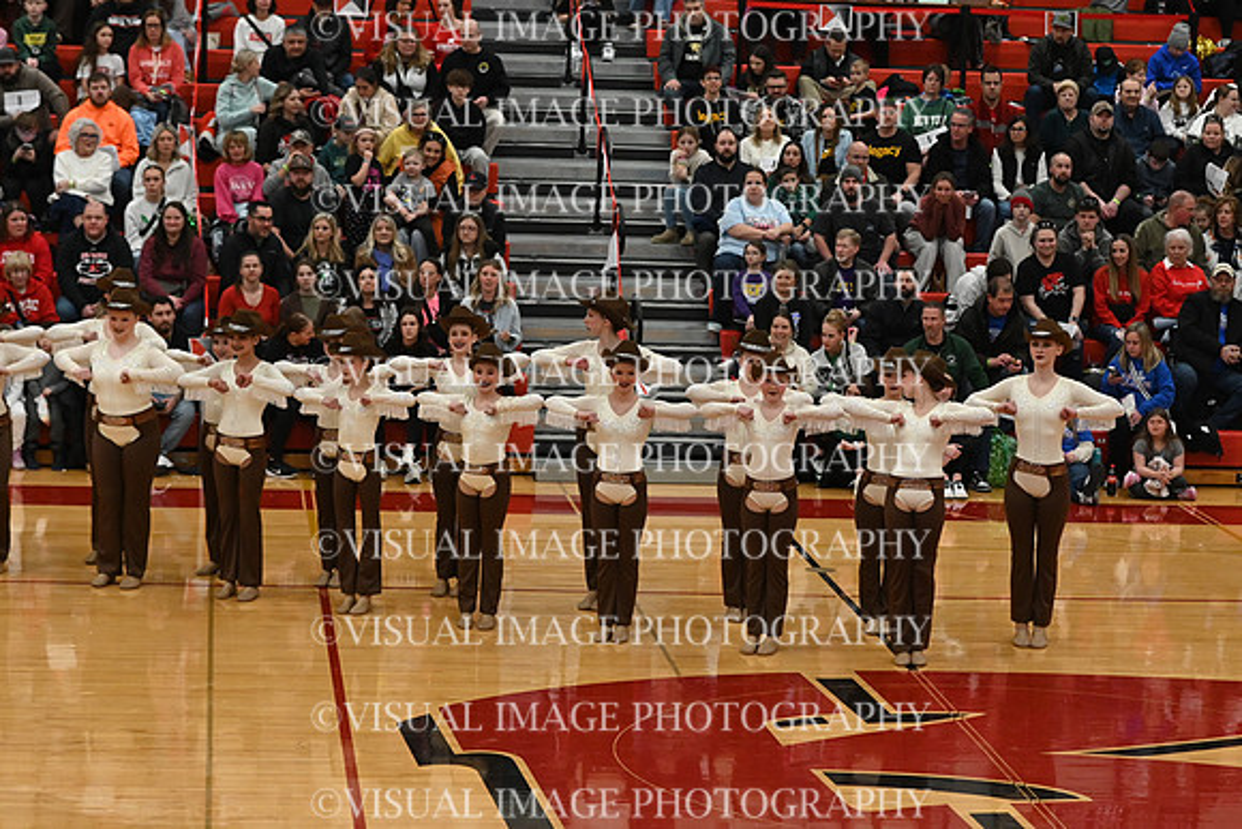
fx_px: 3623
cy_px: 414
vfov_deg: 13.0
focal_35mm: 105
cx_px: 621
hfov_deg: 19.5
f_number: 4
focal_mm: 70
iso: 3200
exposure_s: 1/400
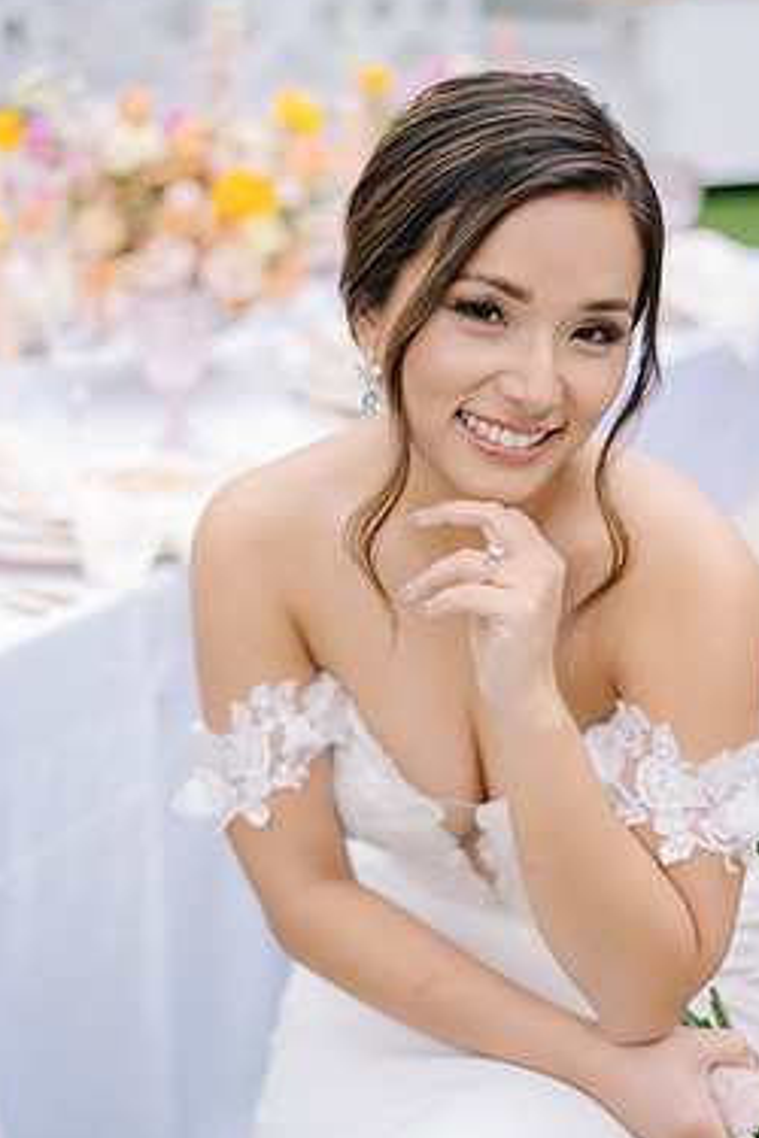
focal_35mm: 60
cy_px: 640
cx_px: 425
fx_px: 1897
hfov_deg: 22.6
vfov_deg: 33.4
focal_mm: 50
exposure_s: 1/160
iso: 50
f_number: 2
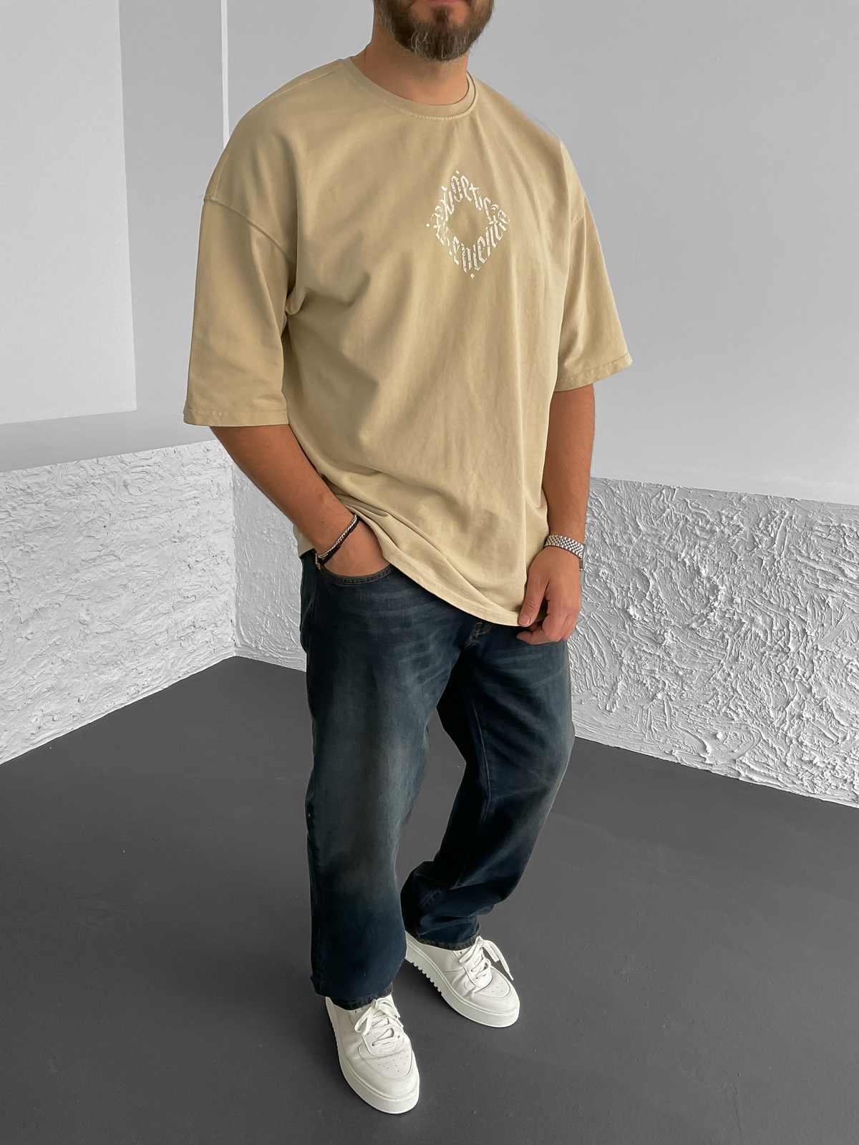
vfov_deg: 61.7
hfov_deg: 48.2
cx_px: 430
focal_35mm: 29
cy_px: 572
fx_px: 960
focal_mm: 3
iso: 64
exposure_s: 1/120
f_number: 1.8
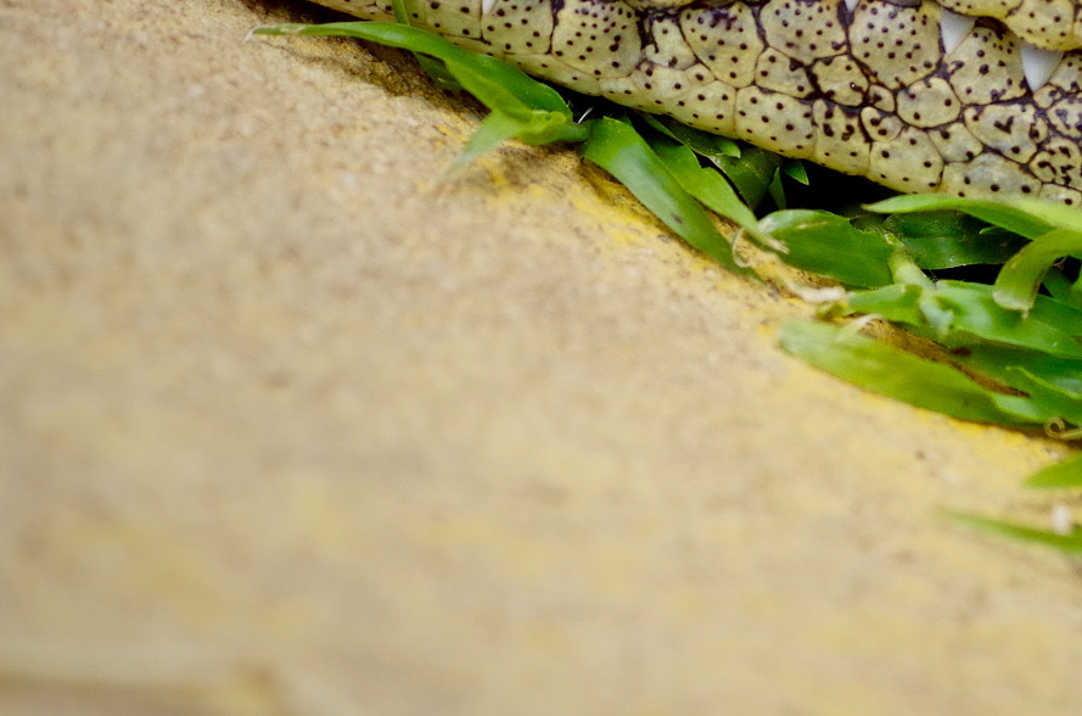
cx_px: 1089
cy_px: -60
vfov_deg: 1.3
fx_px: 31090
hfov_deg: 2.0
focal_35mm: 1037
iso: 1600
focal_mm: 300
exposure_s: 1/2000
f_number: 4
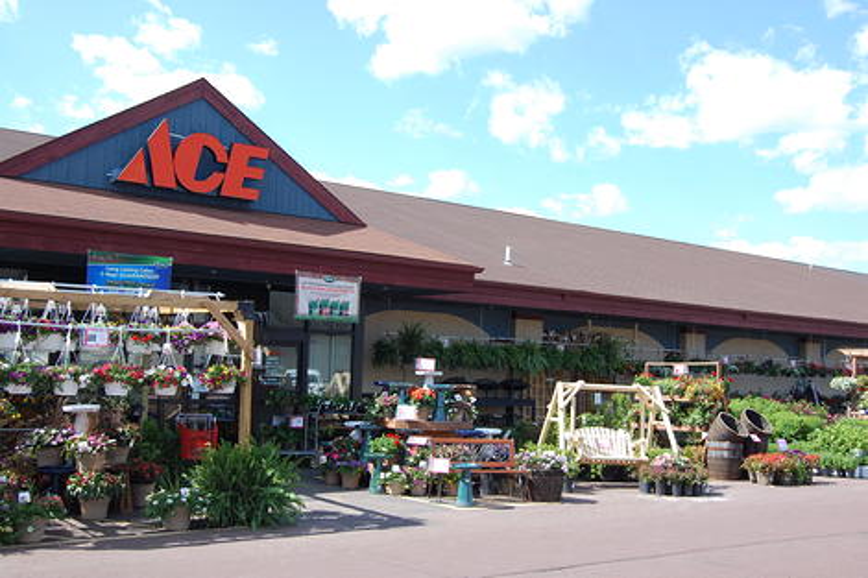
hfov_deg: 49.6
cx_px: 434
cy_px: 289
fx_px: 940
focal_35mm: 39
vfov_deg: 34.2
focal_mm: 26
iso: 200
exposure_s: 1/250
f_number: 8
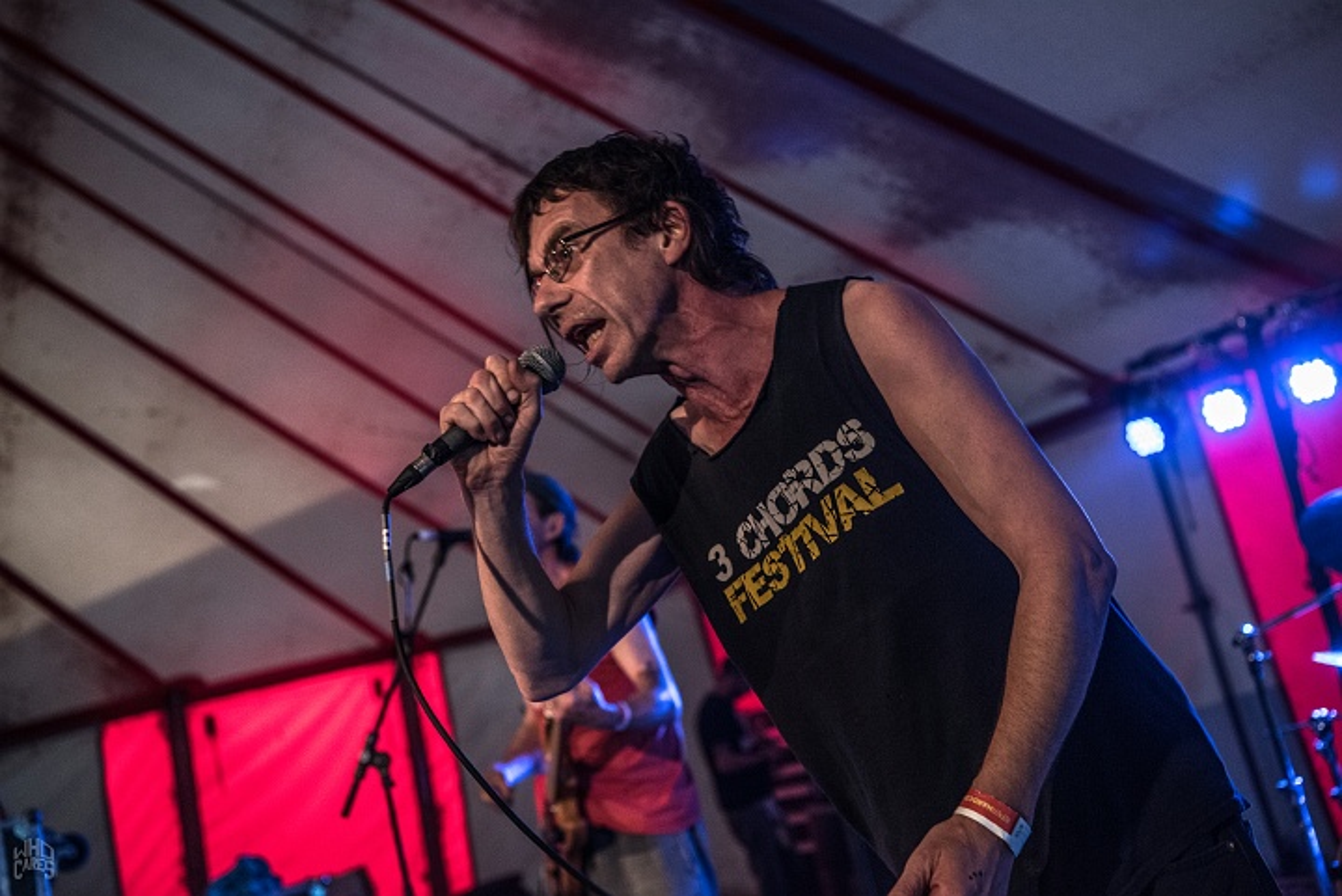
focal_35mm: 48
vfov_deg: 28.1
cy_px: 448
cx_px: 671
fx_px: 1790
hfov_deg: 41.1
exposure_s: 1/100
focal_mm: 48
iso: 2000
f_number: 3.5
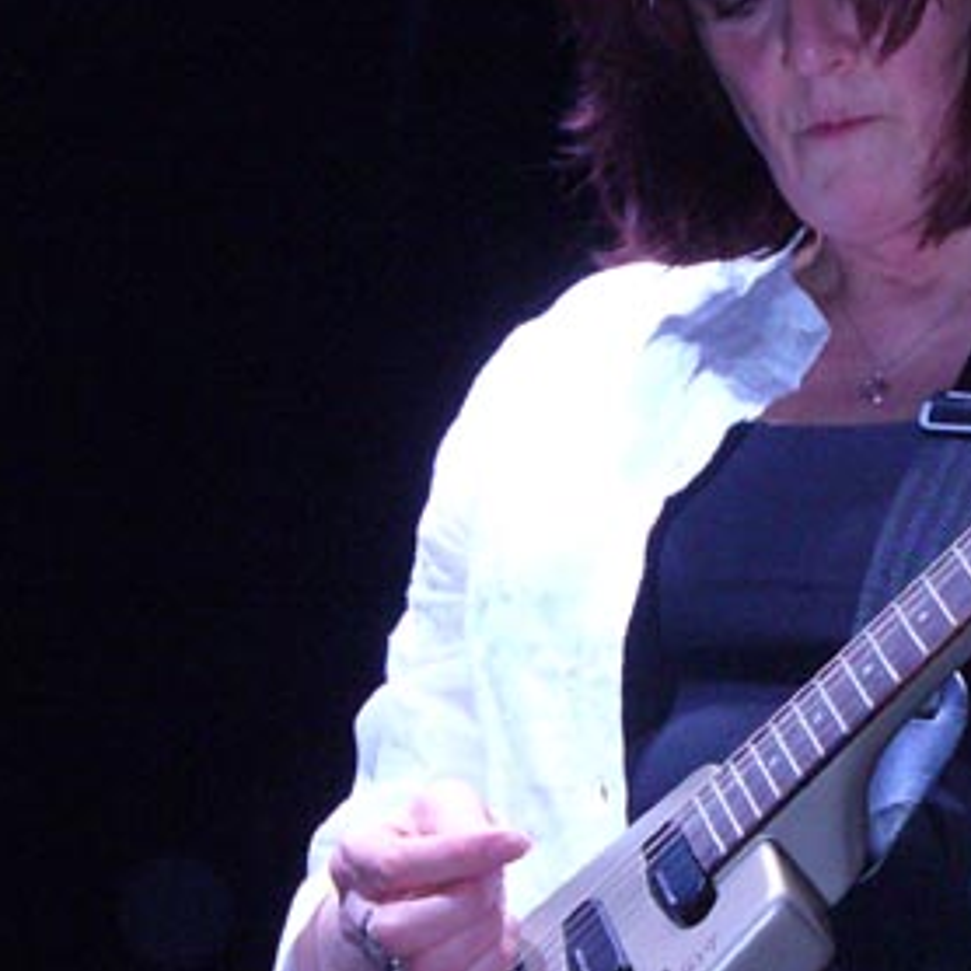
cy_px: 499
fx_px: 5935
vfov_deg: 9.4
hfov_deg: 9.3
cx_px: 870
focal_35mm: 187
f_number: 3.5
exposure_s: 1/100
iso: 400
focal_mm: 16.1
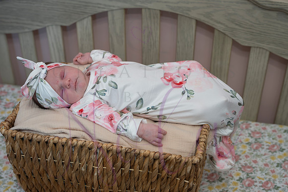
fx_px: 384
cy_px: 94
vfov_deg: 28.1
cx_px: 140
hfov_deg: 41.1
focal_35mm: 48
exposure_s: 1/320
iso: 800
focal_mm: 46
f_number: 4
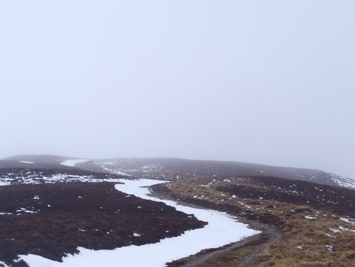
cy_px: 204
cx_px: 120
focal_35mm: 44
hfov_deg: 42.4
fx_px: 451
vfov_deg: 32.2
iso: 80
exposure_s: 1/400
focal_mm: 5
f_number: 4.5
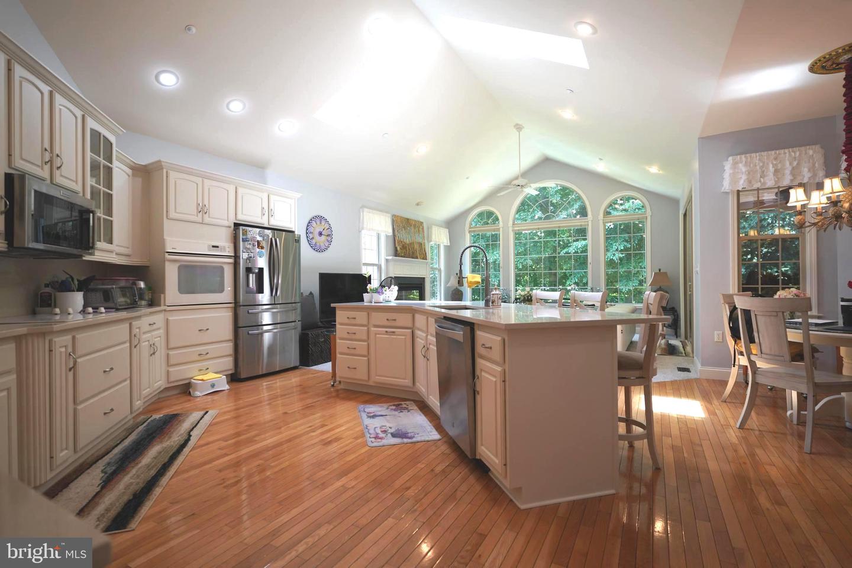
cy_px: 284
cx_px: 426
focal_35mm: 17
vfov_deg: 70.4
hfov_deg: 93.3
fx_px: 402
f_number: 2.8
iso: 160
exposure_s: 1/100
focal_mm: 17
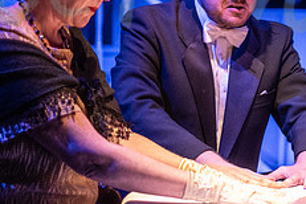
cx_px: 274
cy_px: 62
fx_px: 1130
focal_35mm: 133
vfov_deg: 10.3
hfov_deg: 15.2
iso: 1600
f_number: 1.4
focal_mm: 35
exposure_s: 1/250
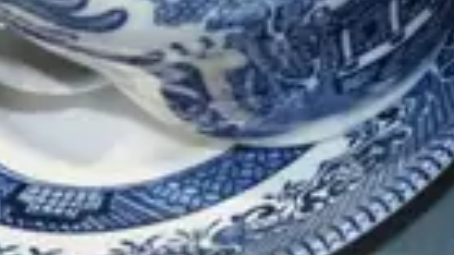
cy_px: -585
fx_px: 2900
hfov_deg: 8.6
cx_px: 794
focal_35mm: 241
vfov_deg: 4.7
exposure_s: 1/200
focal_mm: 15
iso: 2500
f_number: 5.6
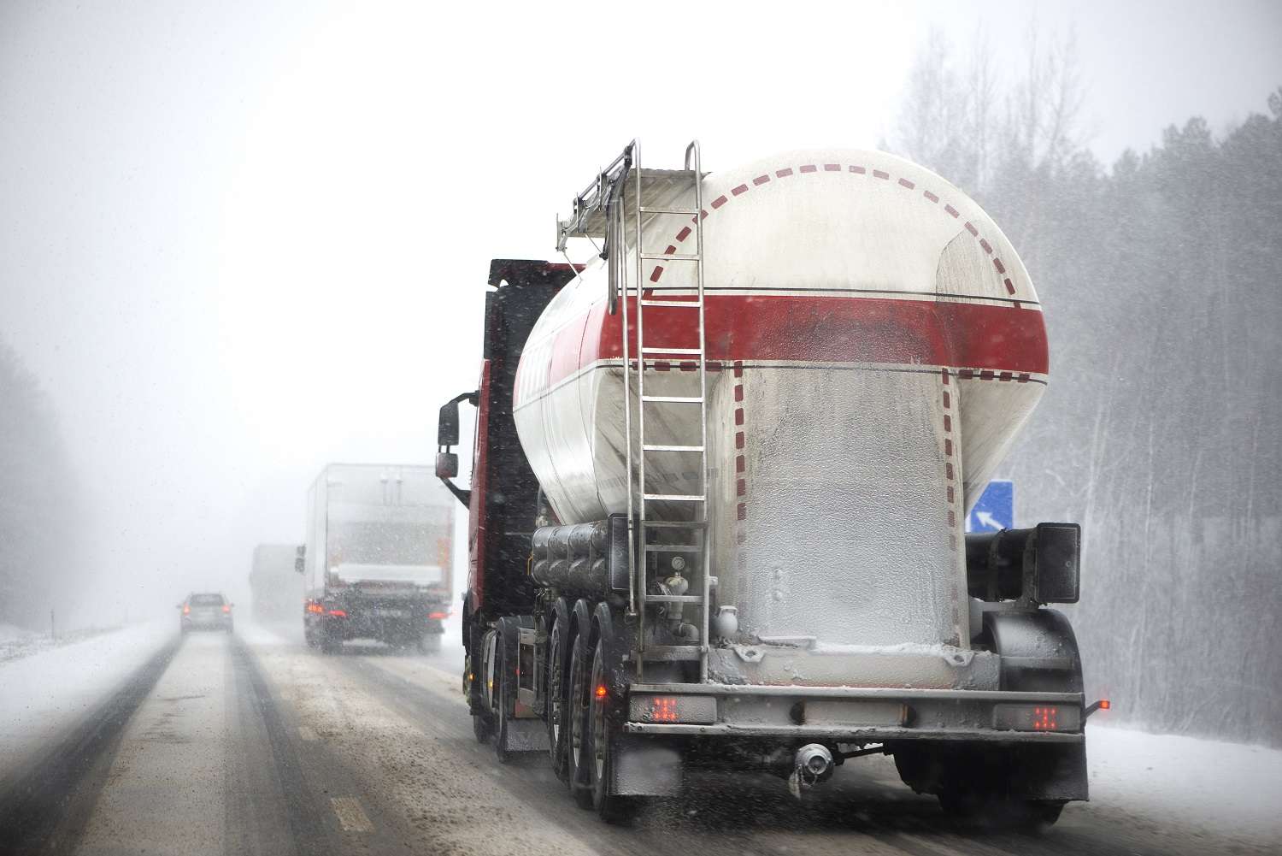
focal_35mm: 105
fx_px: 3740
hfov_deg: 19.5
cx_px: 641
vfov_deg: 13.0
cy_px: 428
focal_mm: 105
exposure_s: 1/200
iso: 100
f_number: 2.8
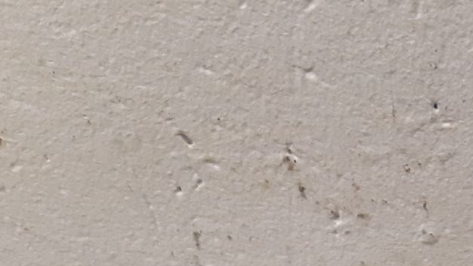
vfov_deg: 11.7
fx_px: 1154
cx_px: 697
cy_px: 551
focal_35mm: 92
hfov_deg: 20.1
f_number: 1.7
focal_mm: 3.93
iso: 250
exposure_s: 1/50
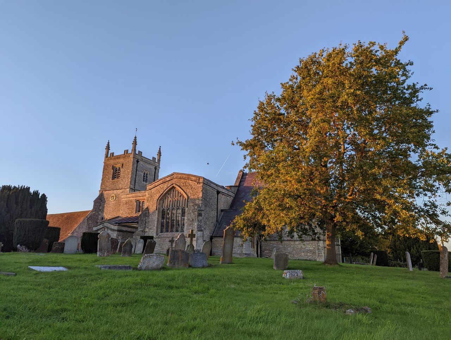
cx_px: 226
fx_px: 313
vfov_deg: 56.9
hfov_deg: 71.5
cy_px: 170
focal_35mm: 24
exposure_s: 1/262
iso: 45
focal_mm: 6.81
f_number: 1.85
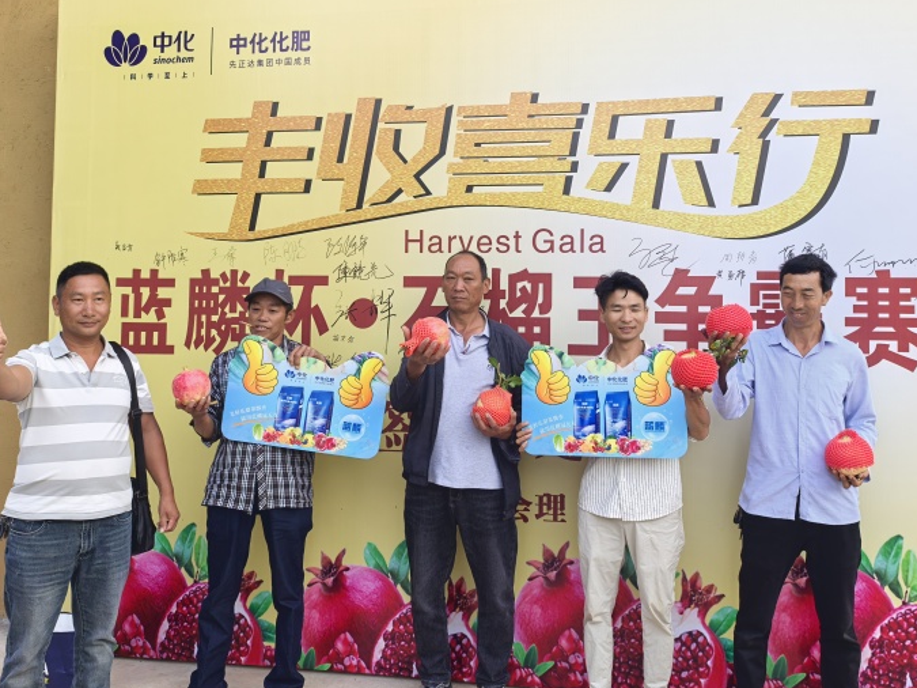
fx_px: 848
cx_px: 478
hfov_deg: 56.8
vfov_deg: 44.0
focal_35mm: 32
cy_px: 287
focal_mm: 8.5
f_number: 4
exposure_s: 1/100
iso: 80
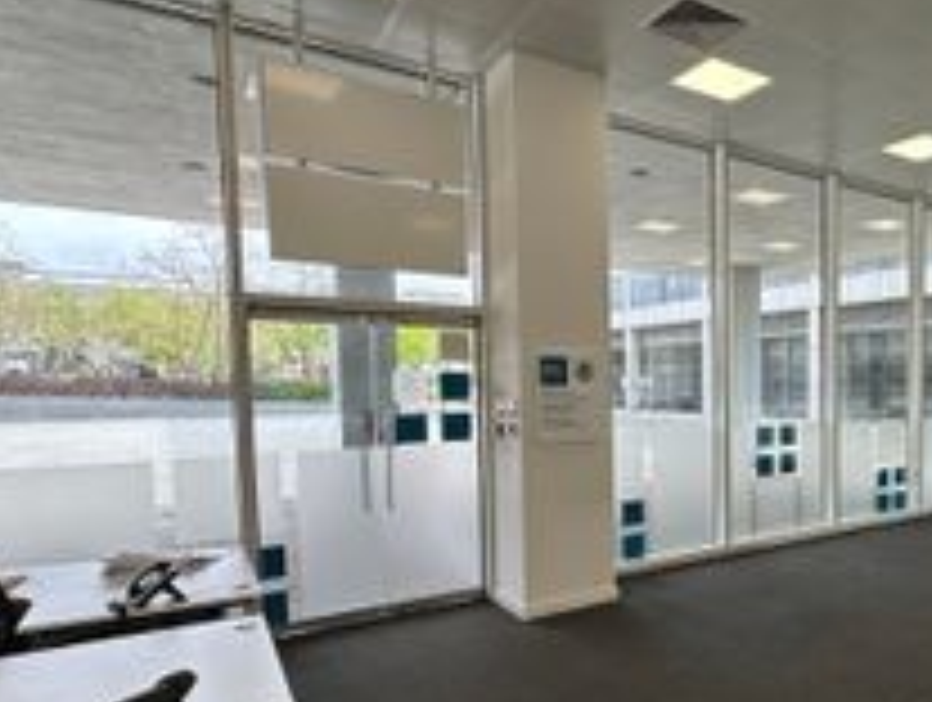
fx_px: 728
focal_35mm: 27
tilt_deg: -2.5
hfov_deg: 57.5
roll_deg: -0.2
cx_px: 810
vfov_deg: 51.1
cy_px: 423
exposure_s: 1/155
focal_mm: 2.22
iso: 40
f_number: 2.2
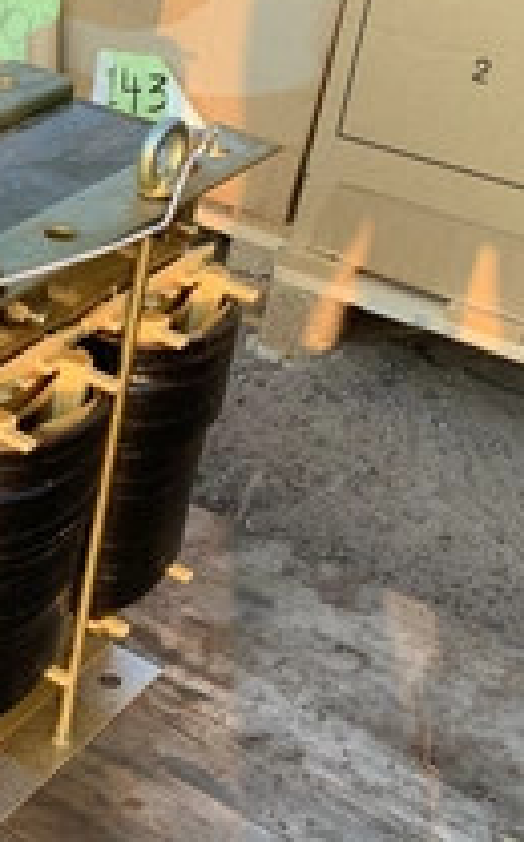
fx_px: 1444
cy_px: 544
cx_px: -141
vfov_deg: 32.3
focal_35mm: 63
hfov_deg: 19.1
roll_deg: -1.1
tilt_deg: -38.1
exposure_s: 1/100
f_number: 2.4
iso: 25
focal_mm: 3.3
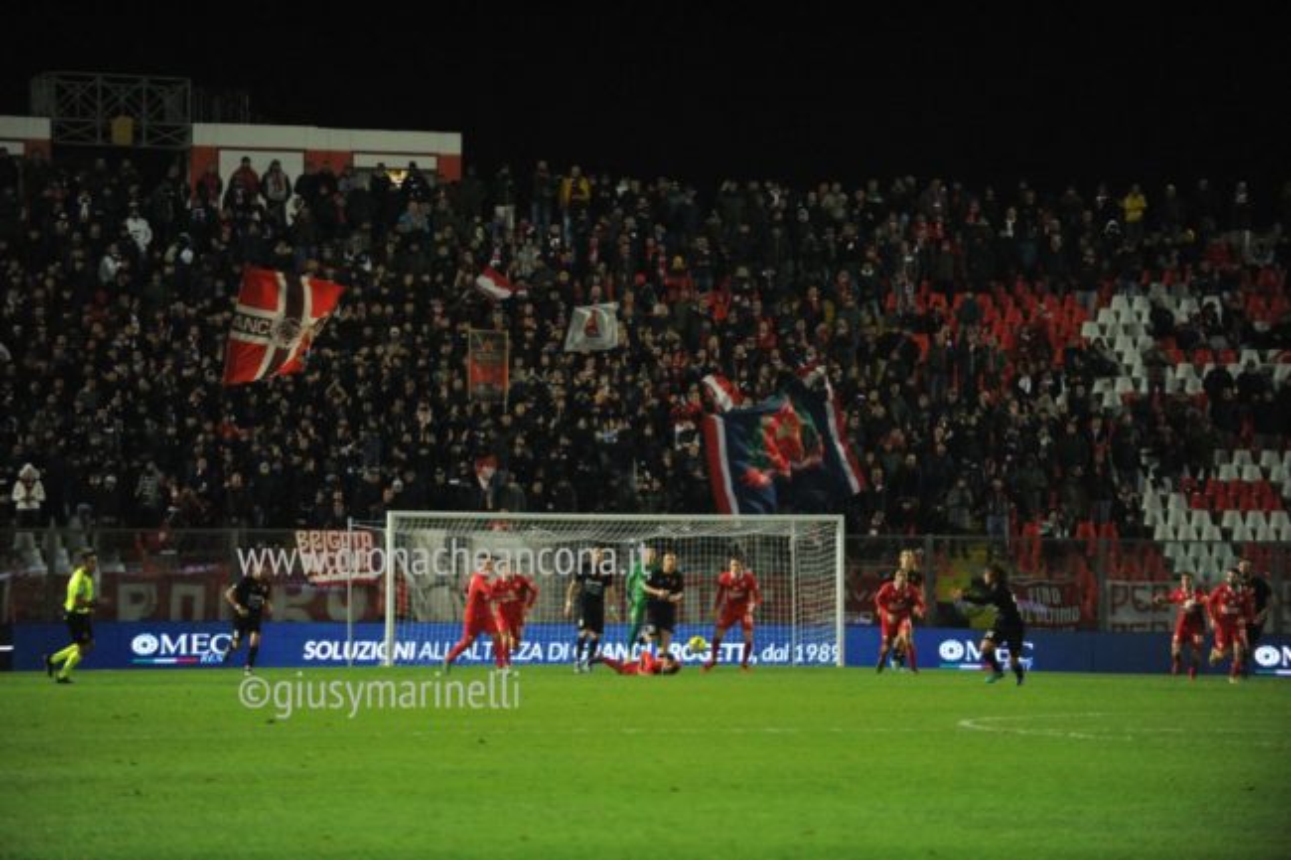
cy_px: 430
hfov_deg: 10.3
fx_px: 7170
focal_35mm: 200
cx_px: 646
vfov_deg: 6.9
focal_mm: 200
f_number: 2.8
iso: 5000
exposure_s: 1/800
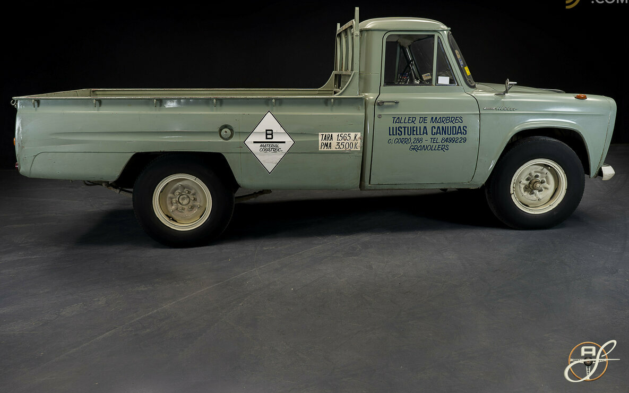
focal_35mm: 32
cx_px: 314
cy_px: 184
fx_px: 548
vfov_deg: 39.4
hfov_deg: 59.7
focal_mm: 31
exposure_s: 1/1.67
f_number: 10
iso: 250
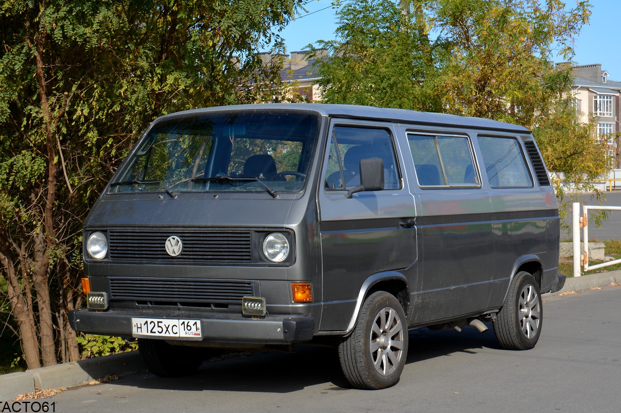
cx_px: 303
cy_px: 200
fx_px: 1190
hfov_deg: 29.3
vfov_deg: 19.7
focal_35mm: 69
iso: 140
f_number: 8
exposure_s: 1/250
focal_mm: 44
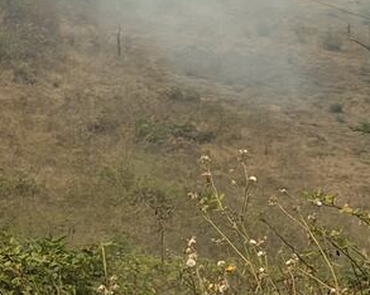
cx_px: 308
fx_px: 2101
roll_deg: -2.0
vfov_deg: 7.9
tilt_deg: +16.7
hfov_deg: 10.0
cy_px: -135
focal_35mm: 192
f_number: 1.78
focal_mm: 6.76
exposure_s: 1/3378
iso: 80
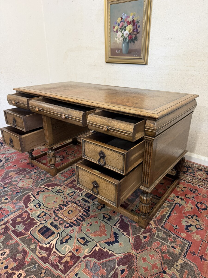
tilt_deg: -22.9
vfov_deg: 71.6
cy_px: 139
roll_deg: +0.4
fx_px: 192
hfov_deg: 56.8
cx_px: 104
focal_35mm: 24
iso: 200
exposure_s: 1/50
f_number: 1.78
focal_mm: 6.76
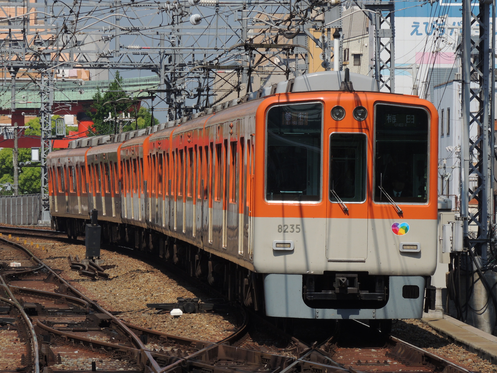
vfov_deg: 5.0
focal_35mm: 300
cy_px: 186
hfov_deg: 6.6
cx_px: 248
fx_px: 4307
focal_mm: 53.5
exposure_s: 1/500
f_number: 6.7
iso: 100
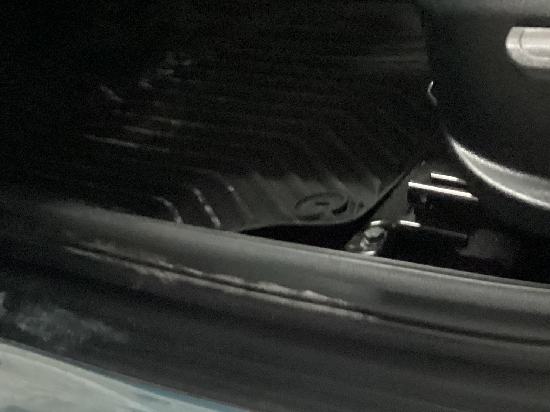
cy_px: 451
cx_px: 271
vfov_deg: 20.6
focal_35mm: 68
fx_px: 1080
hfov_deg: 28.6
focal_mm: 3.3
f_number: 2.4
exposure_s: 1/20
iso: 640
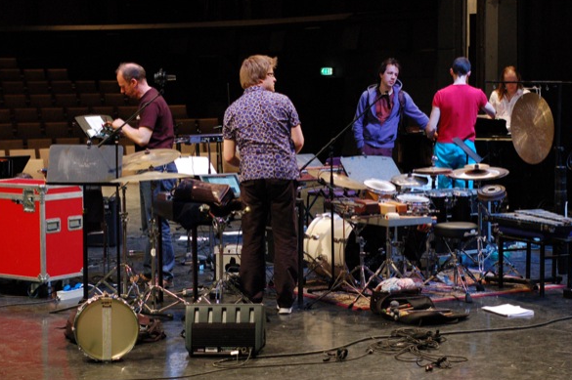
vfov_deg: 16.6
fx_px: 1302
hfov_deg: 24.8
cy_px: 193
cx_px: 288
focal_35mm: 82
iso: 1600
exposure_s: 1/60
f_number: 4
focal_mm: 50
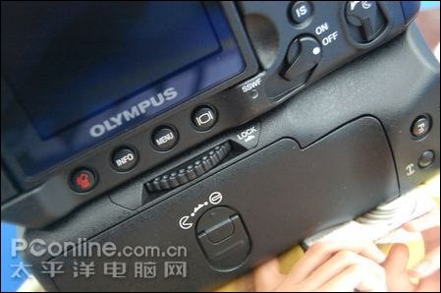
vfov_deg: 23.7
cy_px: 146
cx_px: 220
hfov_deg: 35.1
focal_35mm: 57
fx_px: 697
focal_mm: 38
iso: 1600
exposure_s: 1/30
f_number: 4.8
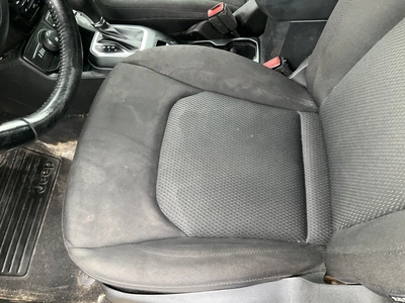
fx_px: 339
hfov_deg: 61.7
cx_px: 202
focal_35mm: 29
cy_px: 152
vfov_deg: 48.2
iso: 250
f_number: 1.8
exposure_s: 1/60
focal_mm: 3
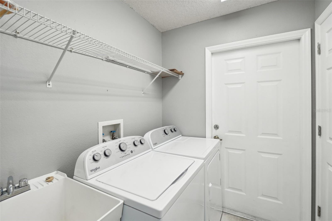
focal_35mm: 15
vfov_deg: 77.3
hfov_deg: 100.4
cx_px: 166
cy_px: 110
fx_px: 138
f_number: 4.5
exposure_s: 1/125
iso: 400
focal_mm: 10
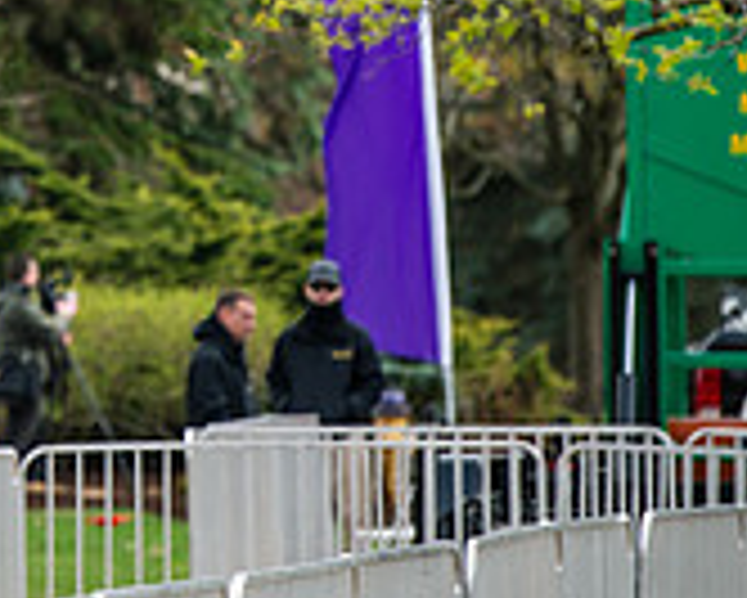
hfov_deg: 3.2
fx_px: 13450
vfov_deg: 2.5
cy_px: -182
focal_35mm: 608
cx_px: -270
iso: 160
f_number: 3.5
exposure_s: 1/1000
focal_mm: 185
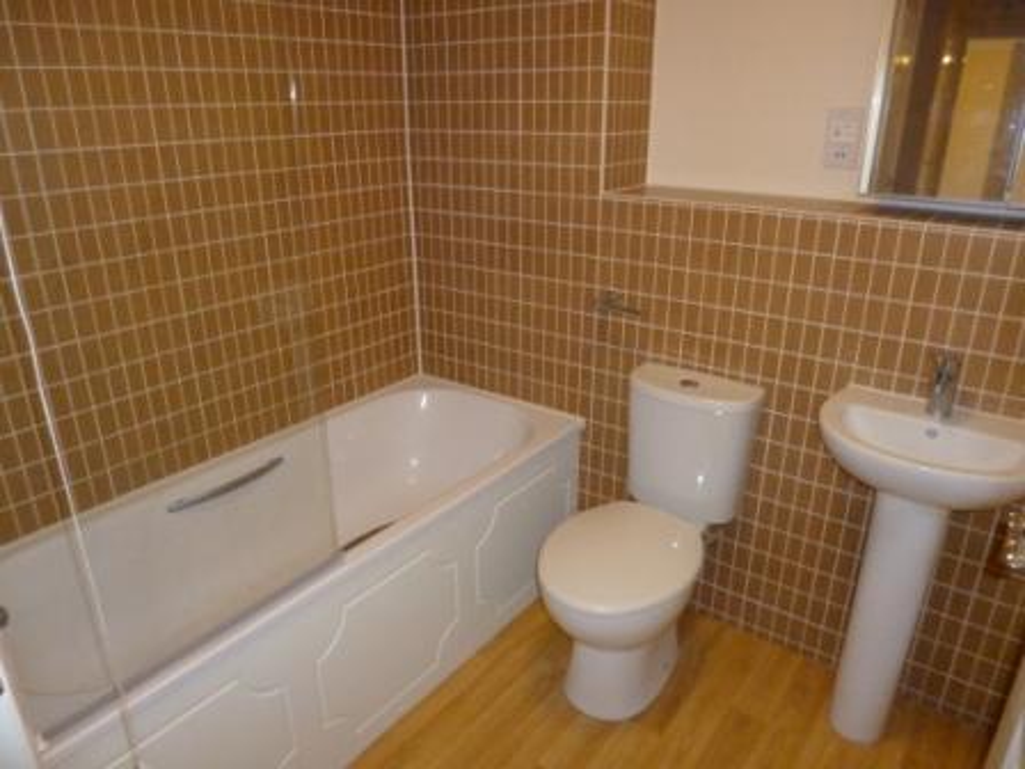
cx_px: 512
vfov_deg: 56.8
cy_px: 384
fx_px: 711
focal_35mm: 24
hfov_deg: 71.6
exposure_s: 1/60
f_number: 2.5
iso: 400
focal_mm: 4.3
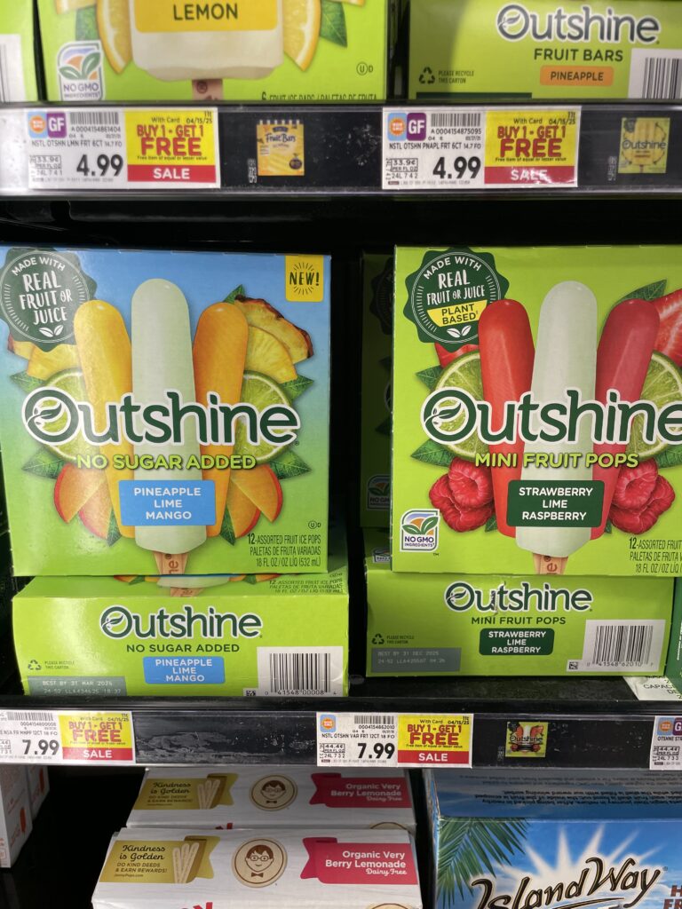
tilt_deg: -14.3
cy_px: 454
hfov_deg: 53.1
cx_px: 341
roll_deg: +0.4
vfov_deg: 67.3
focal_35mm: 26
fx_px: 683
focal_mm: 4.2
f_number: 1.6
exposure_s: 1/120
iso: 64
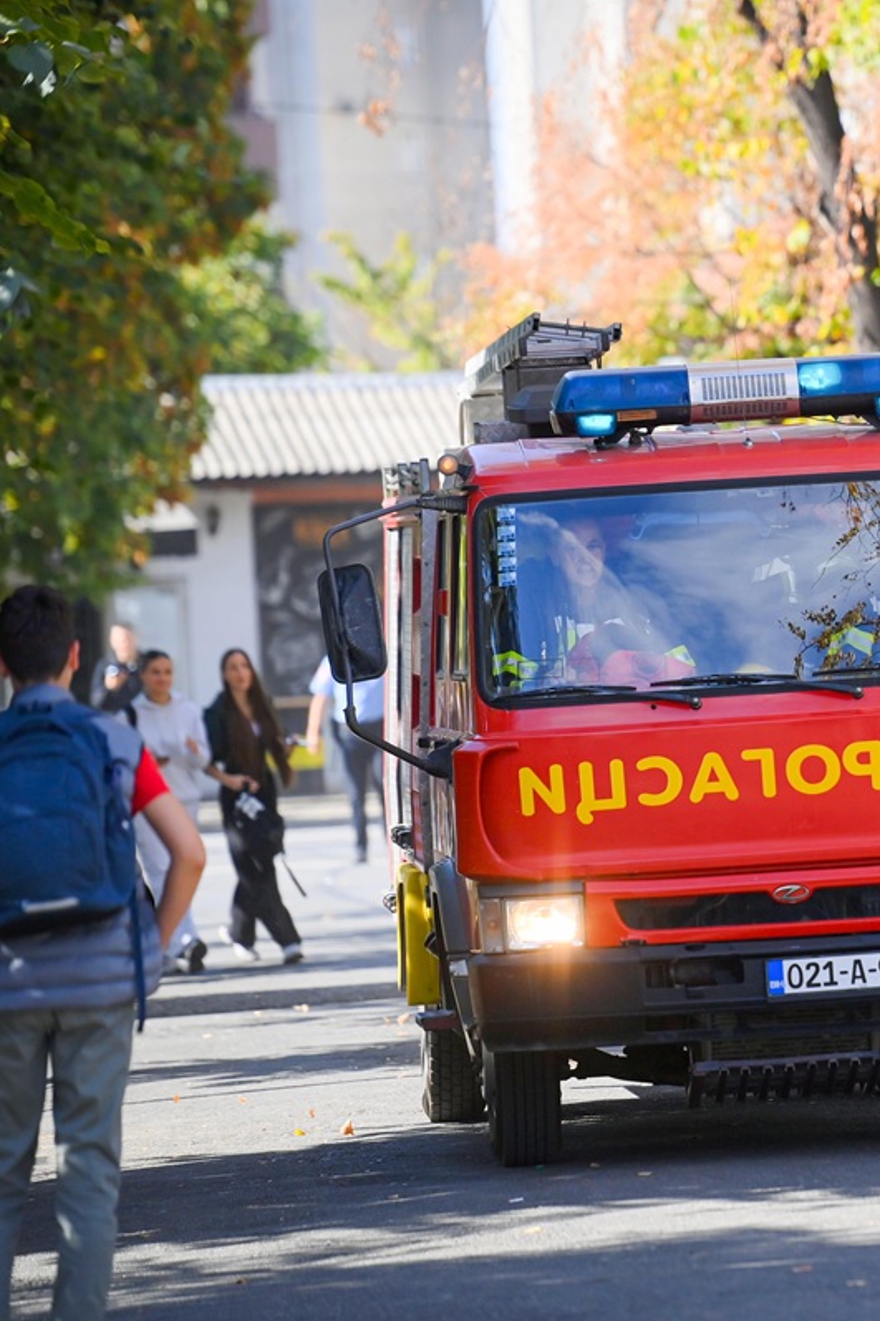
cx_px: 888
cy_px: 661
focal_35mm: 271
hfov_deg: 5.1
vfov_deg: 7.6
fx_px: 9940
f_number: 3.5
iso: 320
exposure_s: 1/2500
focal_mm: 180
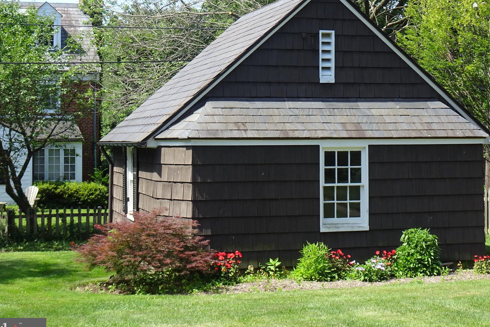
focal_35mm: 76
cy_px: 96
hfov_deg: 26.6
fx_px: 1034
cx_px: 297
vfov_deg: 17.9
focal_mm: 9.18
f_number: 4.5
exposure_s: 1/160
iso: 80
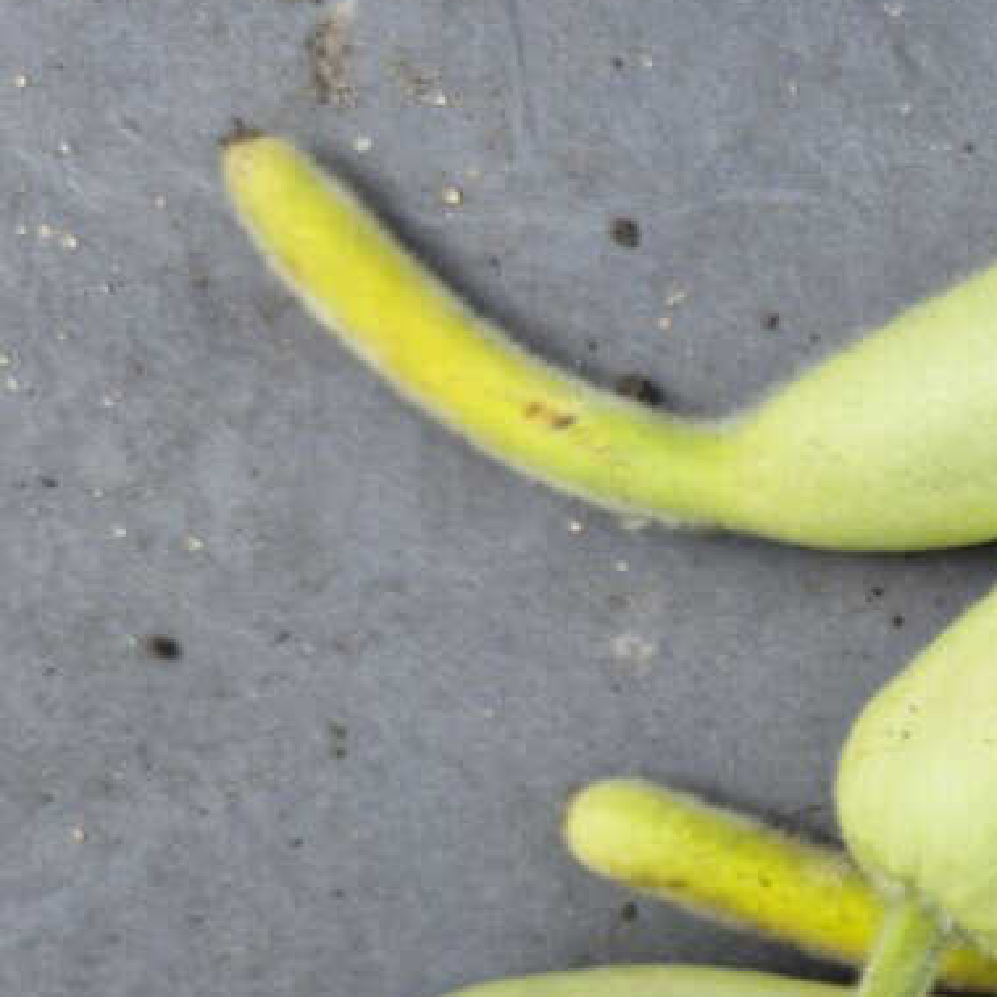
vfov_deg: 25.9
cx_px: 1200
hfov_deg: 23.8
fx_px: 2151
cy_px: 671
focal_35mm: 66
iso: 25
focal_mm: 5.4
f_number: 1.8
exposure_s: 1/874
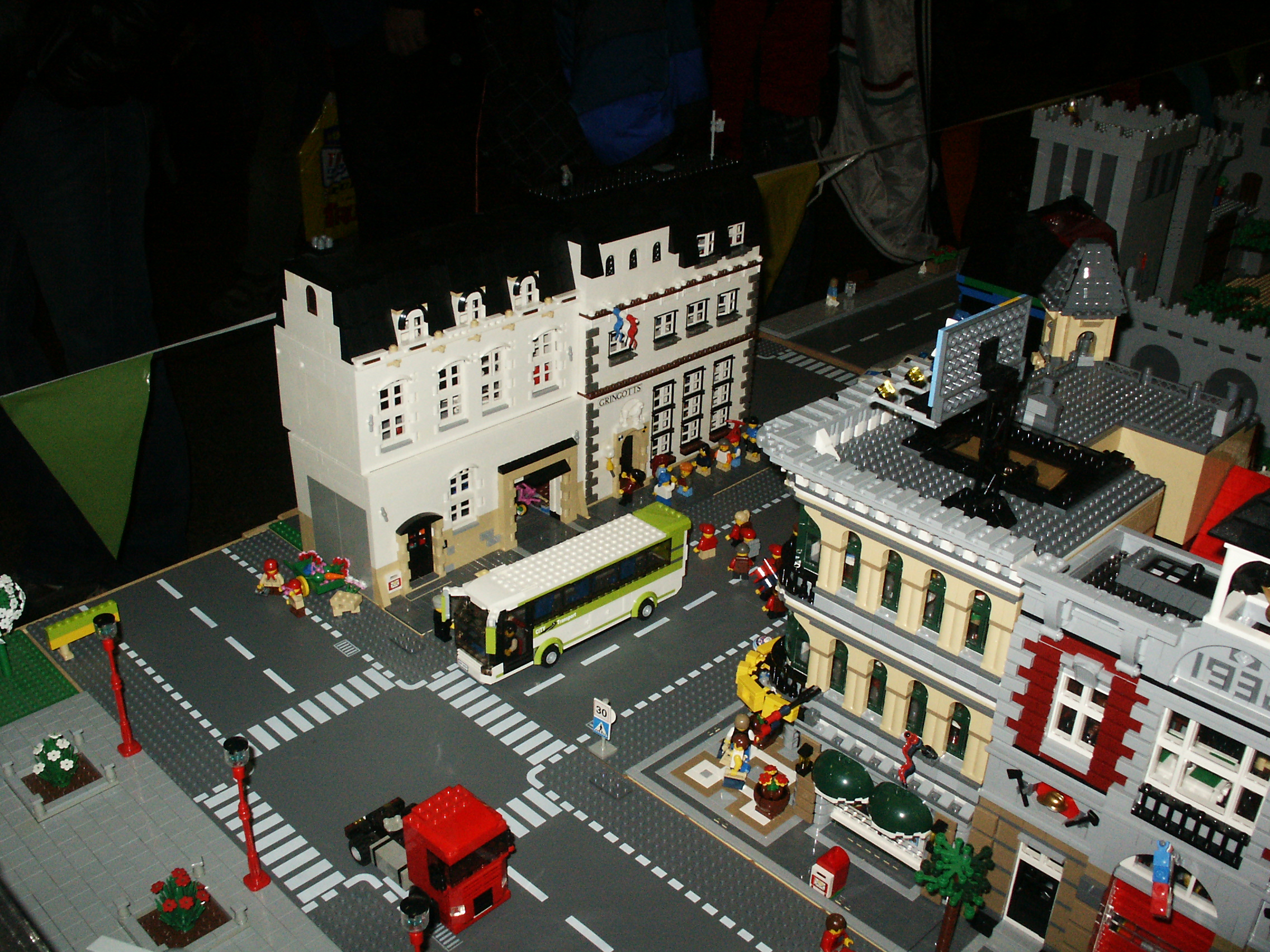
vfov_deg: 40.7
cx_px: 635
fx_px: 1284
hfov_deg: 52.6
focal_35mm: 35
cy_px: 476
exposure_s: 1/45
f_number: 6.7
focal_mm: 7.18
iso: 200
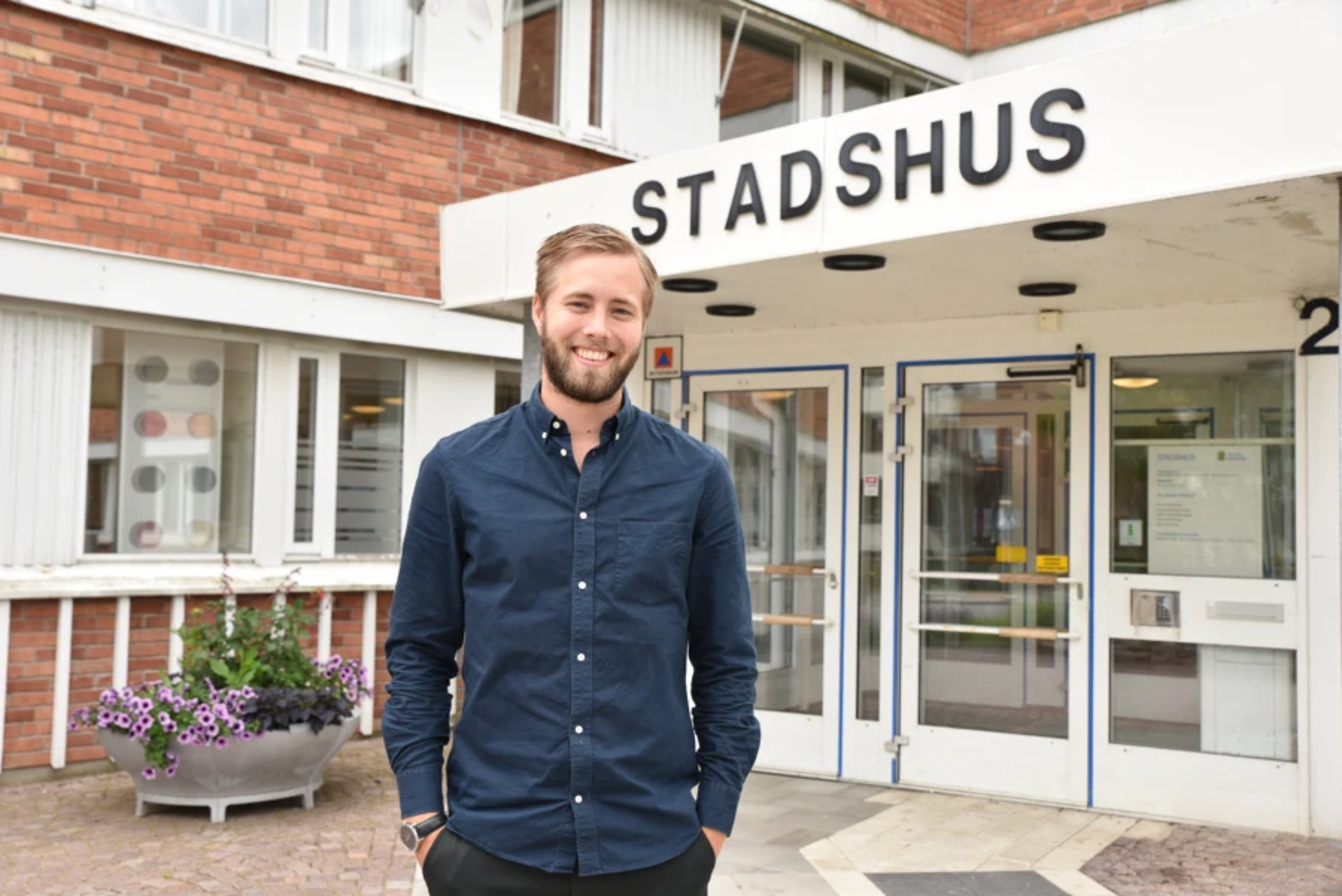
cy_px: 448
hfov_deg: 48.4
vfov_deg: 33.4
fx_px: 1492
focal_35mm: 40
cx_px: 671
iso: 400
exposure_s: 1/200
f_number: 7.1
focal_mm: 40
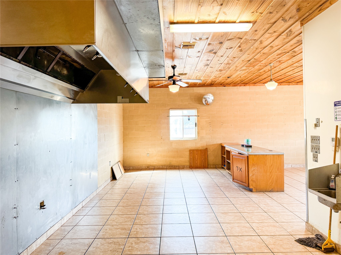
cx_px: 170
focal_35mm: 24
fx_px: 236
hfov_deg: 71.6
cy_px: 128
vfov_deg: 56.8
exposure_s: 1/120
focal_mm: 6.76
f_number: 1.78
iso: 160
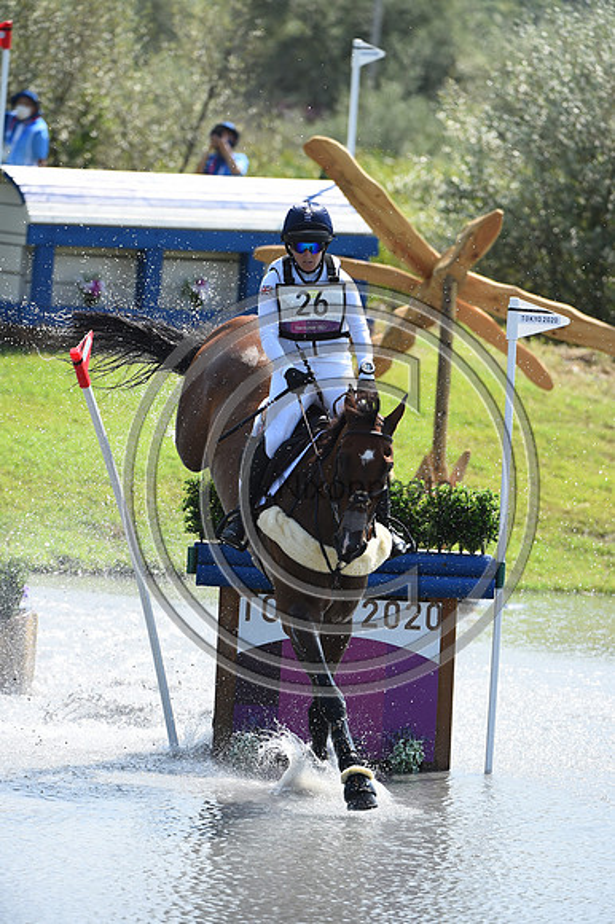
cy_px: 462
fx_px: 7696
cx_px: 308
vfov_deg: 6.9
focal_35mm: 300
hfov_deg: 4.6
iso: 400
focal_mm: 300
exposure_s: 1/1250
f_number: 5.6
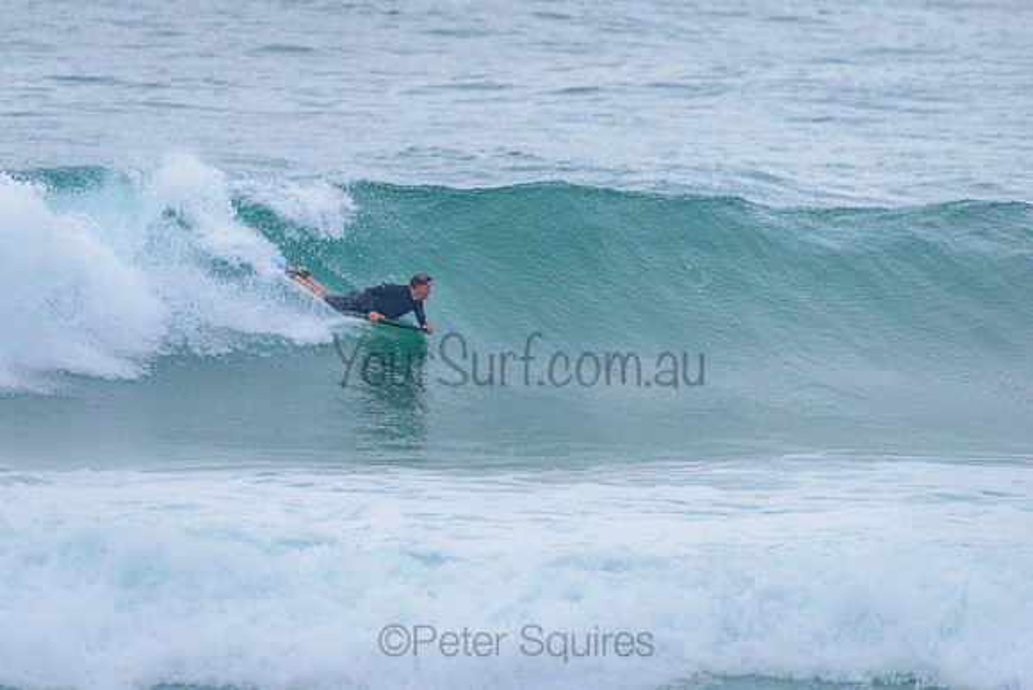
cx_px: 401
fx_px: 17563
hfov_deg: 3.4
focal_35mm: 612
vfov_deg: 2.2
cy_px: 268
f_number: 5.6
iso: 1250
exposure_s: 1/2000
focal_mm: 500
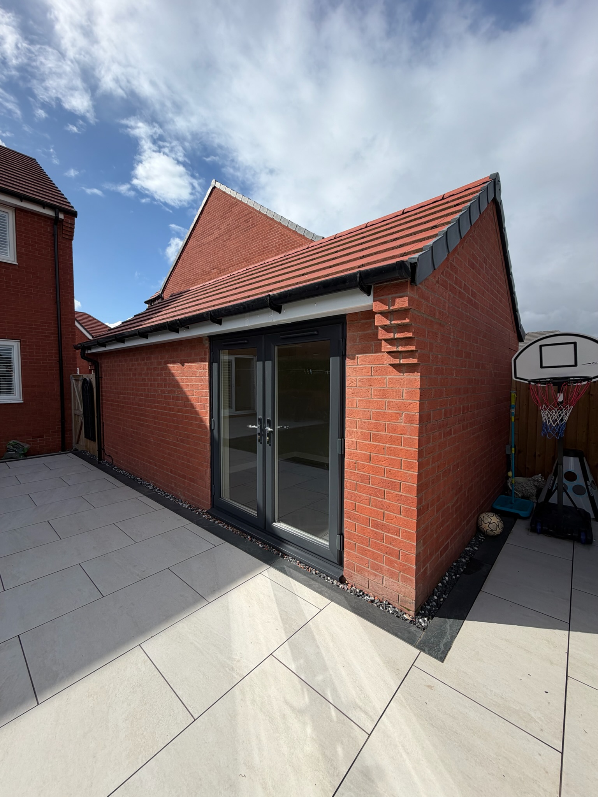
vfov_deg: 102.1
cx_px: 299
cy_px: 398
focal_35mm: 14
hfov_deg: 85.7
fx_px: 322
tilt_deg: -3.7
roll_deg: +0.1
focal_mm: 2.22
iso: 20
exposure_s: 1/985
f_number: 2.2
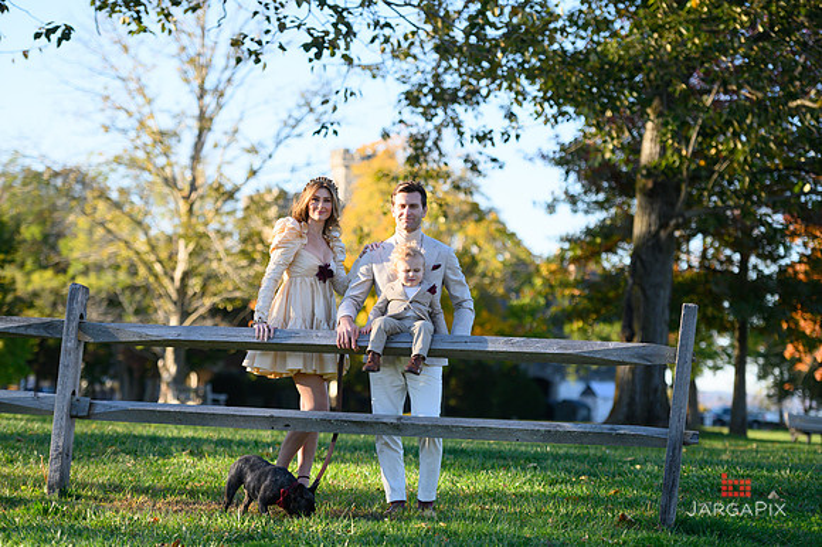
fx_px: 2396
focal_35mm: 105
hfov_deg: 19.5
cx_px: 411
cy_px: 274
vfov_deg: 13.0
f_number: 3.2
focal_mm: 105
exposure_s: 1/8000
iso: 1600
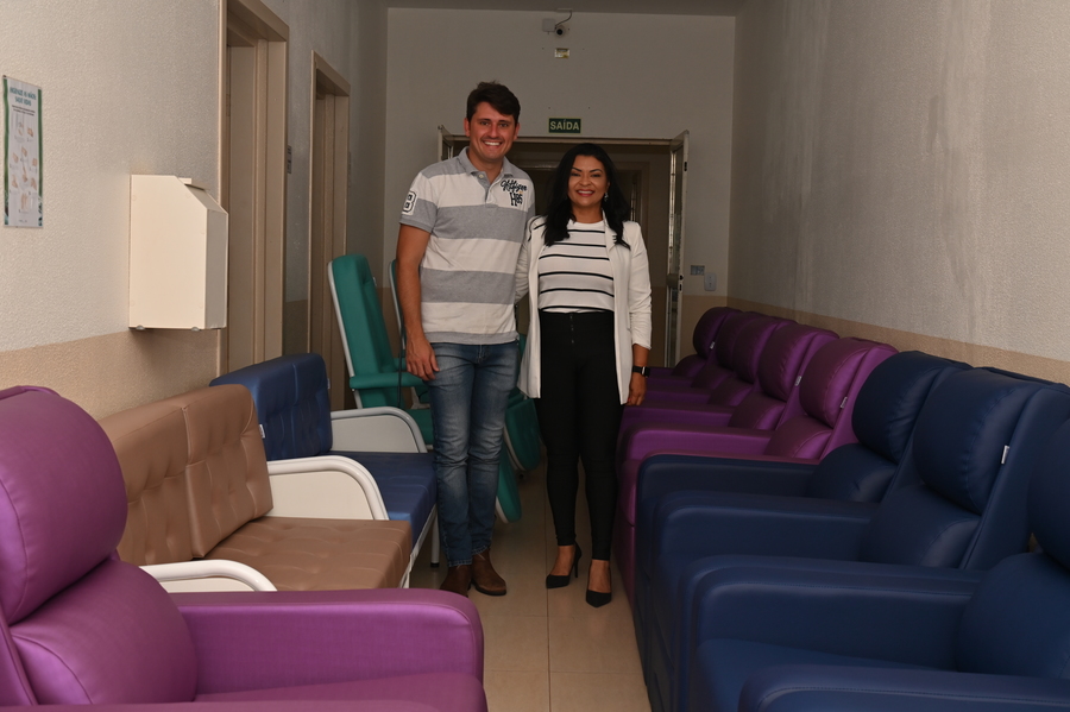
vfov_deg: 30.5
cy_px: 356
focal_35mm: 44
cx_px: 535
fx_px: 1307
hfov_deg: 44.5
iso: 400
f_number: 8
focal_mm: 44
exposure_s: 1/100
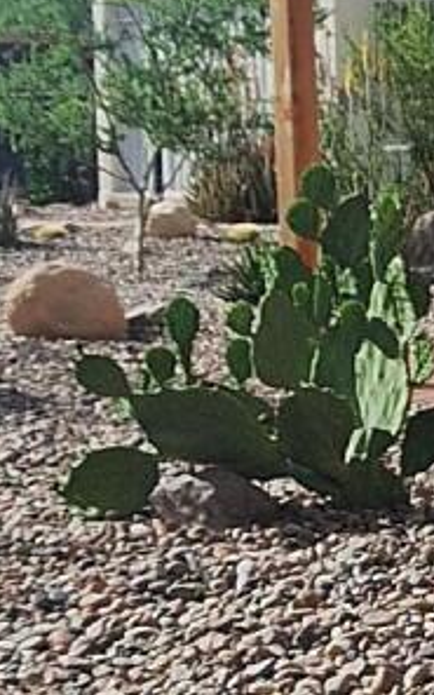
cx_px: 551
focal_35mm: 93
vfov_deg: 22.3
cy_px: 340
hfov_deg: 13.6
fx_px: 1760
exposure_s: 1/2028
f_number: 2.2
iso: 40
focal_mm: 1.74
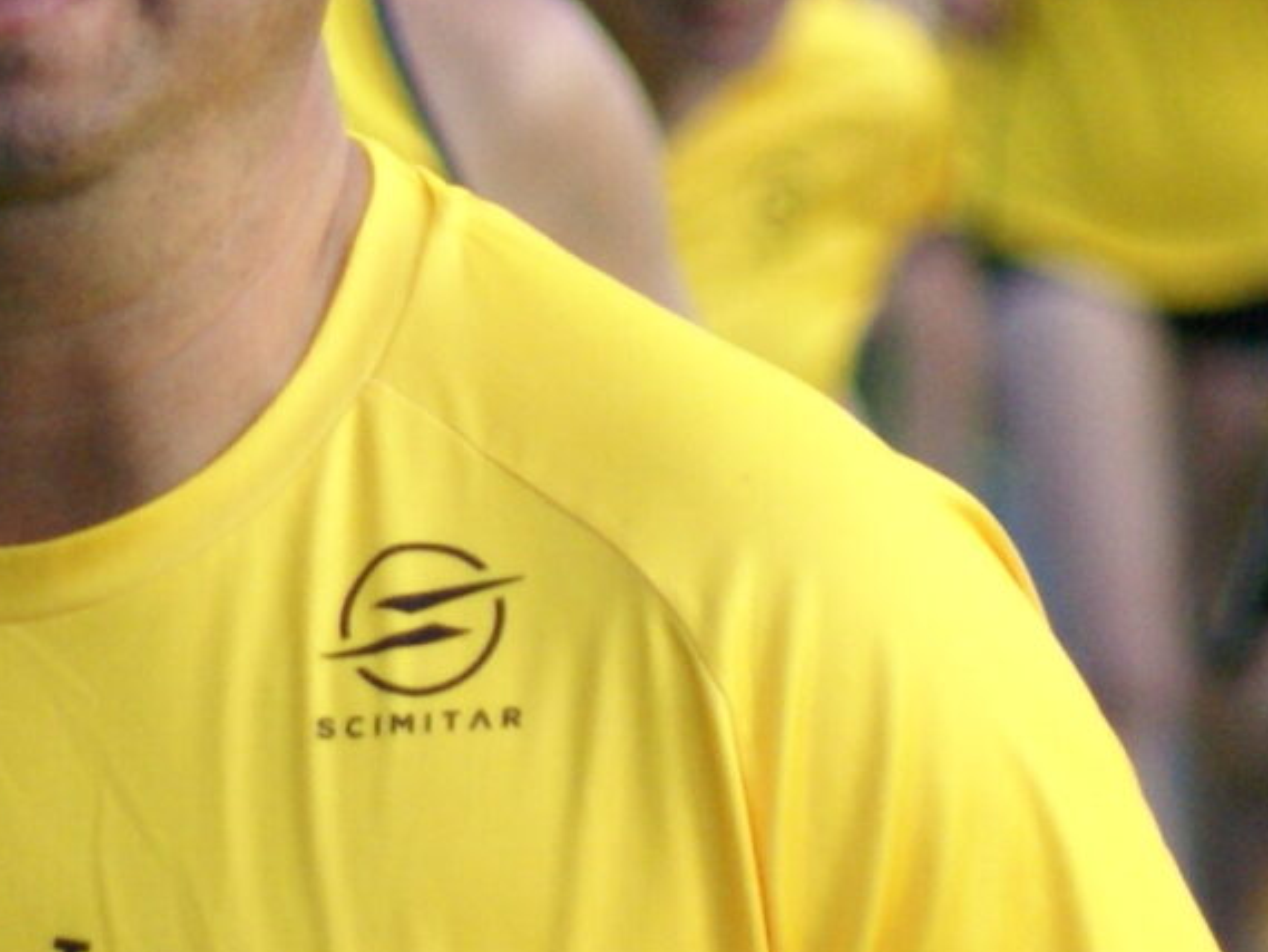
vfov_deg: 1.4
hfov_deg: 1.9
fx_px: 38067
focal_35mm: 1039
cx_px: -250
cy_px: 128
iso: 800
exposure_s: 1/500
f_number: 5.6
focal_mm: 160
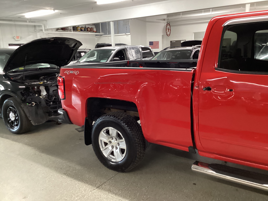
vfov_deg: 45.4
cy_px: 100
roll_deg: +2.3
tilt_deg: -14.6
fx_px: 240
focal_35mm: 31
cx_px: 134
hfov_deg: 58.4
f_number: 2.4
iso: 320
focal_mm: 3.3
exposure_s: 1/40
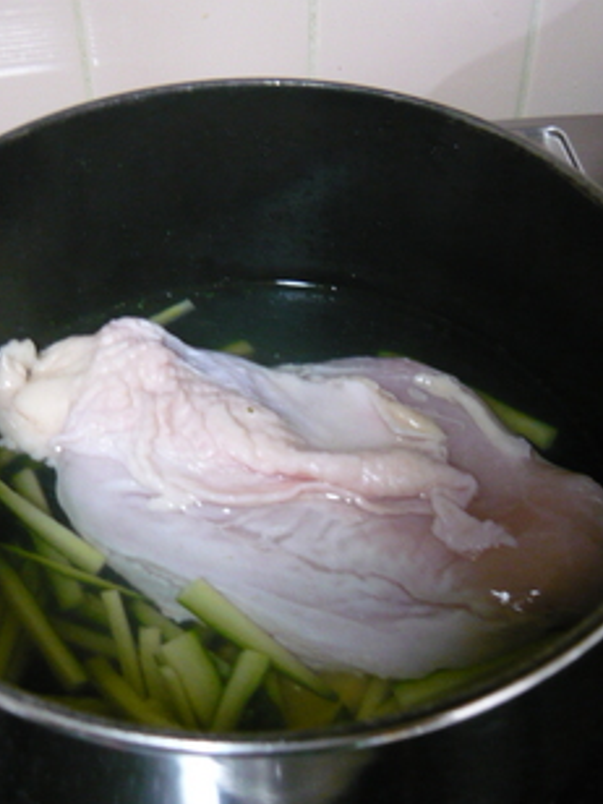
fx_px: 1045
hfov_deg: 32.1
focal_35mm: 45
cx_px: 238
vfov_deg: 42.1
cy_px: 409
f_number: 2.8
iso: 400
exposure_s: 1/15
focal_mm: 5.5
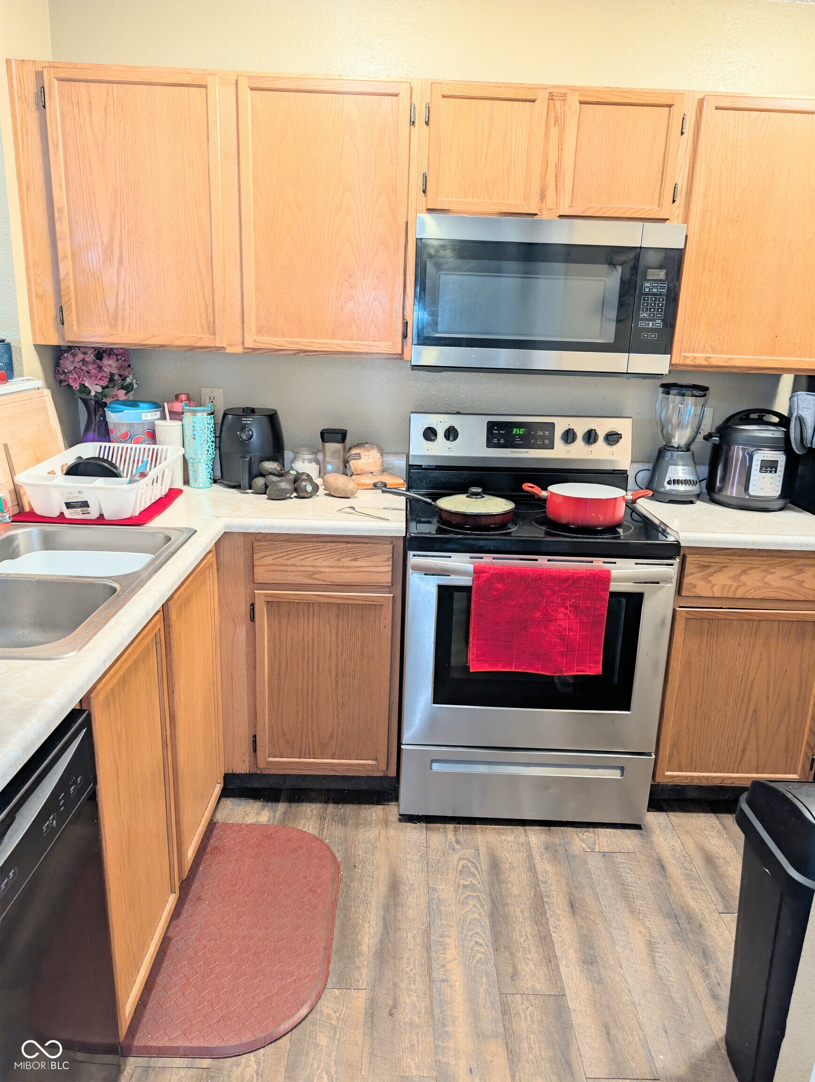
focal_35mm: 24
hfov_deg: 56.9
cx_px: 408
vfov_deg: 71.5
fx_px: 751
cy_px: 541
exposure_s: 1/28.7
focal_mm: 6.9
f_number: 1.68
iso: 144
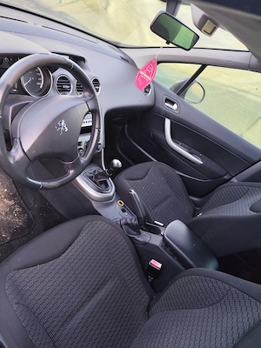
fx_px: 231
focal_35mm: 23
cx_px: 130
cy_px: 174
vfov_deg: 73.9
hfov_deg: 58.9
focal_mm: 6.14
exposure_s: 1/100
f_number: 1.65
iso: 160
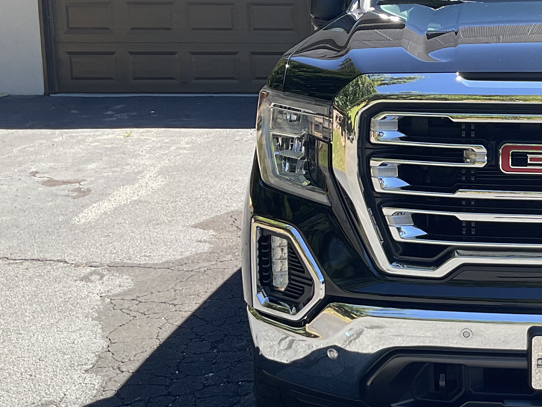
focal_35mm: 69
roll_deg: -0.7
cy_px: 162
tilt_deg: -9.0
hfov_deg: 26.5
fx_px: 1080
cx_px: 554
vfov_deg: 21.3
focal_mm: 3
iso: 16
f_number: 1.8
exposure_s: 1/397
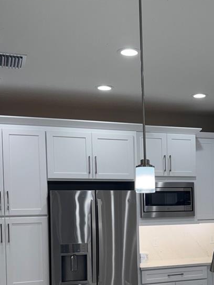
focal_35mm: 53
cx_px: 186
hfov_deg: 26.8
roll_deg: -0.4
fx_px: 436
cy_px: 215
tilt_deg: +0.6
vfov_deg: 35.3
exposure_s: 1/163
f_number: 1.78
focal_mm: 6.76
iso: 100
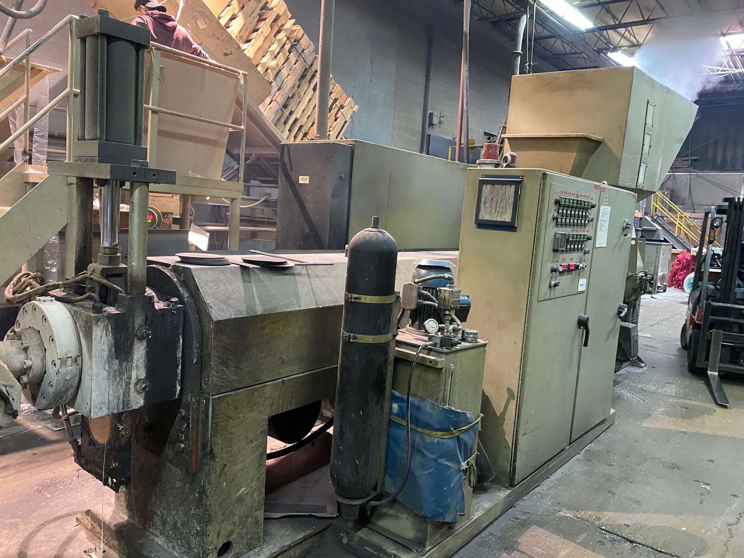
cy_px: 279
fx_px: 559
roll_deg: -3.3
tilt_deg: -8.6
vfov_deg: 53.1
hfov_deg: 67.3
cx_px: 372
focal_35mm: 26
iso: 500
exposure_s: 1/30
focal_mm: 4.25
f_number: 1.8
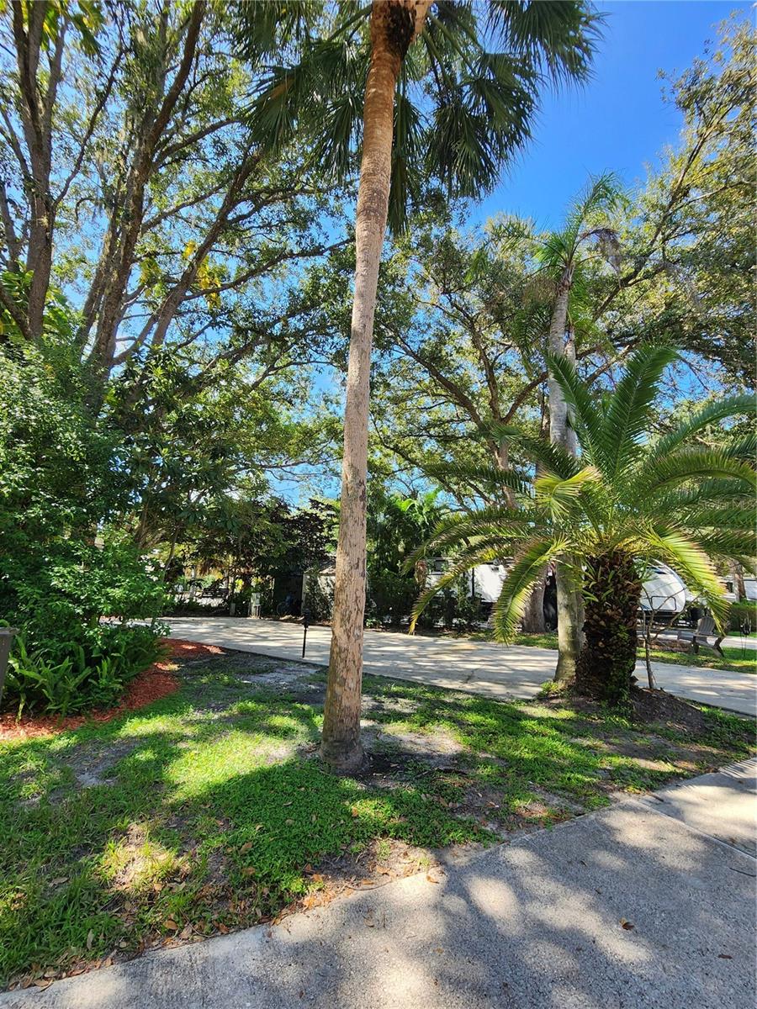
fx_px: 379
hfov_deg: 89.9
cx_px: 378
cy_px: 504
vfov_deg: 106.2
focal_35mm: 13
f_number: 2.2
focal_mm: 2.2
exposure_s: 1/315
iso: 50
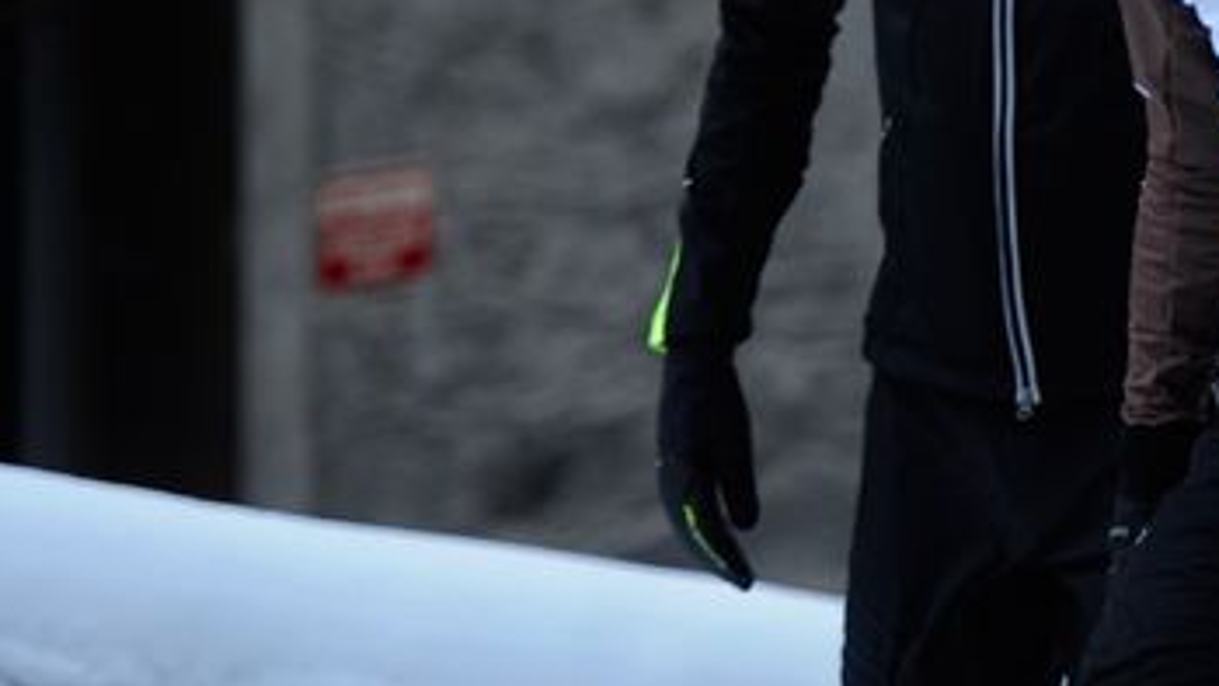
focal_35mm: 484
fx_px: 15647
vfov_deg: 2.5
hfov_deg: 4.4
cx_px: 1853
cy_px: 296
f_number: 3.2
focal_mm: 135
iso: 200
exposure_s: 1/320
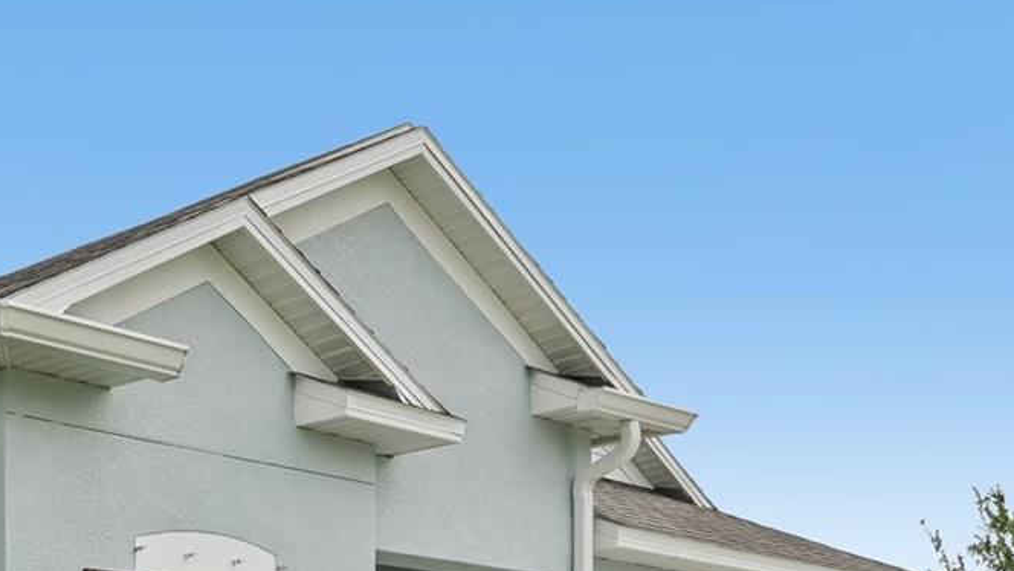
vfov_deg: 19.5
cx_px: -70
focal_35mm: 58
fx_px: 1560
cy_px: 696
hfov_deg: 32.2
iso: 400
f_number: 8
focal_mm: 23
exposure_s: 1/1600
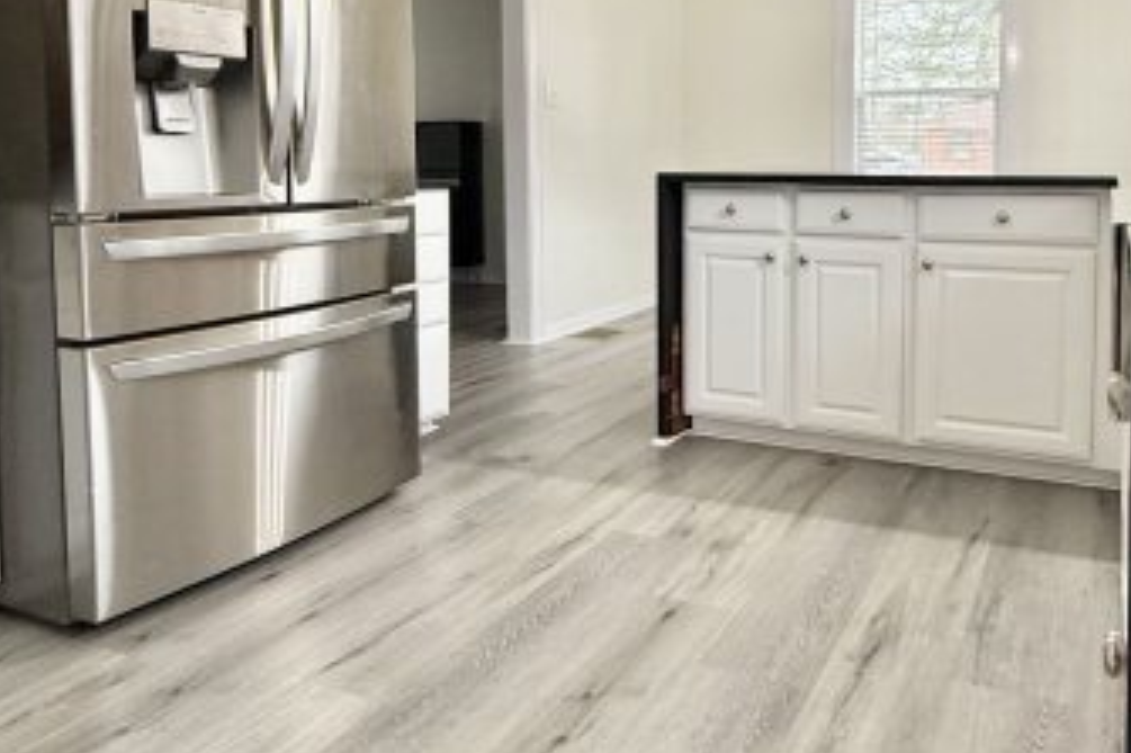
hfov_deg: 62.5
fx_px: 911
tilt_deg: -2.9
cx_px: 726
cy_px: 218
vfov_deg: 43.9
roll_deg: -0.3
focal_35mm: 29
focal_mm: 2.22
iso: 160
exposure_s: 1/120
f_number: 2.2
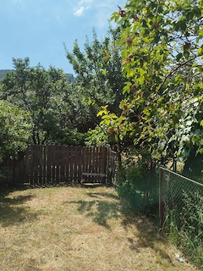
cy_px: 125
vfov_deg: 59.9
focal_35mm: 30
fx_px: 235
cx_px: 93
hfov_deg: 46.8
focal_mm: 5.31
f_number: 1.7
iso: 50
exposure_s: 1/1757
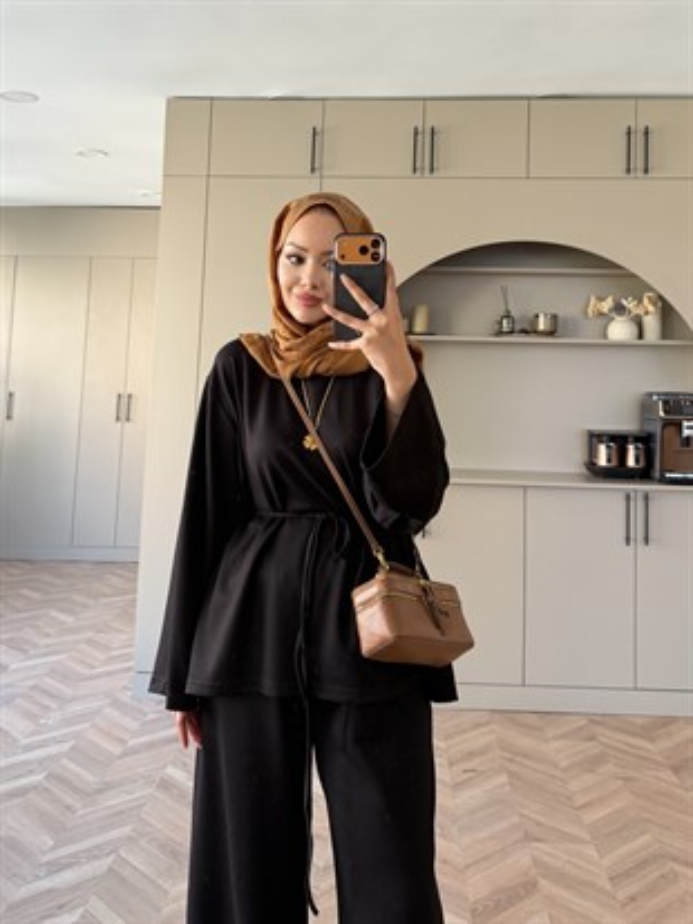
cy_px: 462
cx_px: 346
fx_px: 640
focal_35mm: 24
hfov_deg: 56.8
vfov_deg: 71.6
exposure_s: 1/121
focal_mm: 6.76
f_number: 1.78
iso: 200
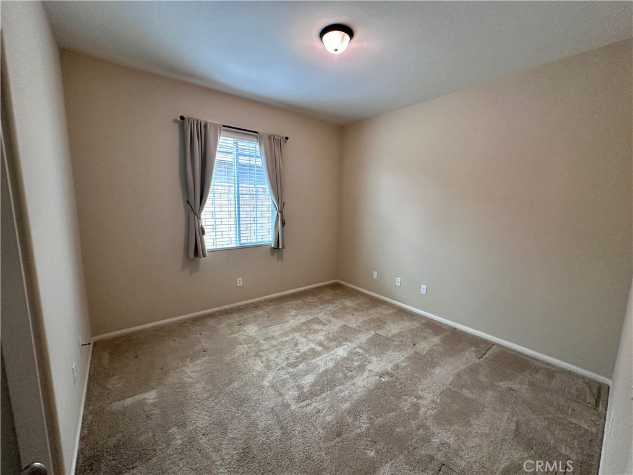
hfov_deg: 102.1
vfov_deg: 85.7
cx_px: 316
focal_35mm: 14
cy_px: 238
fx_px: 256
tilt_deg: -8.2
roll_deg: -1.0
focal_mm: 2.22
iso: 250
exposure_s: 1/120
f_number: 2.2
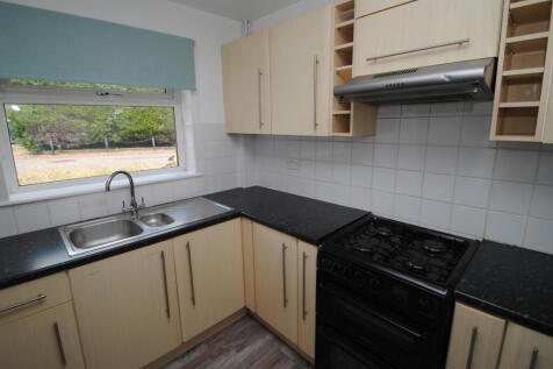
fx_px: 253
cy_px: 184
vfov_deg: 72.0
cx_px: 276
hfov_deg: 95.0
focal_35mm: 16
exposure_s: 1/125
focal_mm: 11
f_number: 3.5
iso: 100
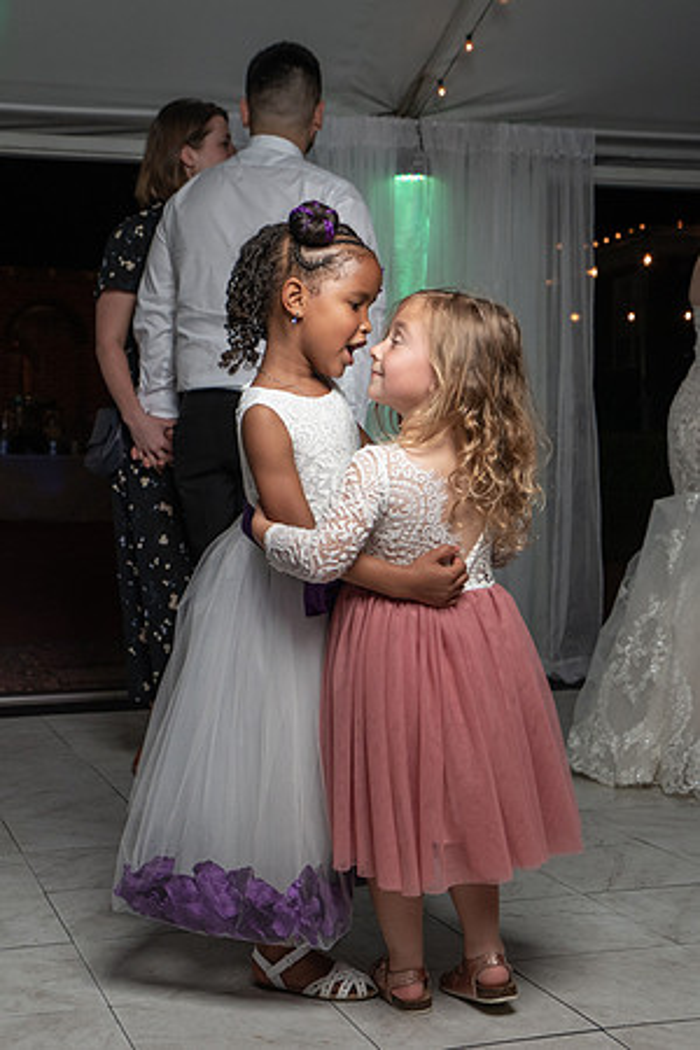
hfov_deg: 25.2
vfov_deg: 37.3
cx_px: 226
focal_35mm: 53
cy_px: 522
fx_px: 1558
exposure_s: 1/200
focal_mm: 35
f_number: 5.6
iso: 1600
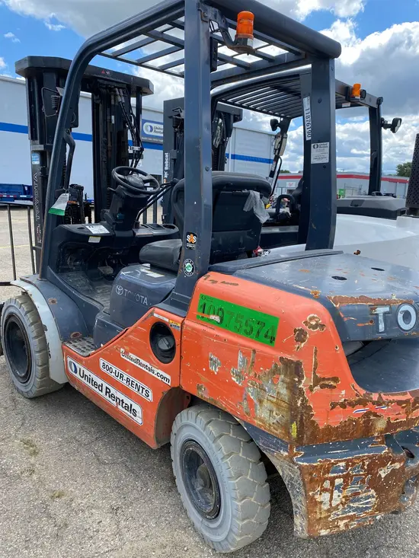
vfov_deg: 67.3
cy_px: 279
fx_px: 419
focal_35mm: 26
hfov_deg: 53.1
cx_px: 210
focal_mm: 4.25
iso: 32
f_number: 1.8
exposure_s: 1/884
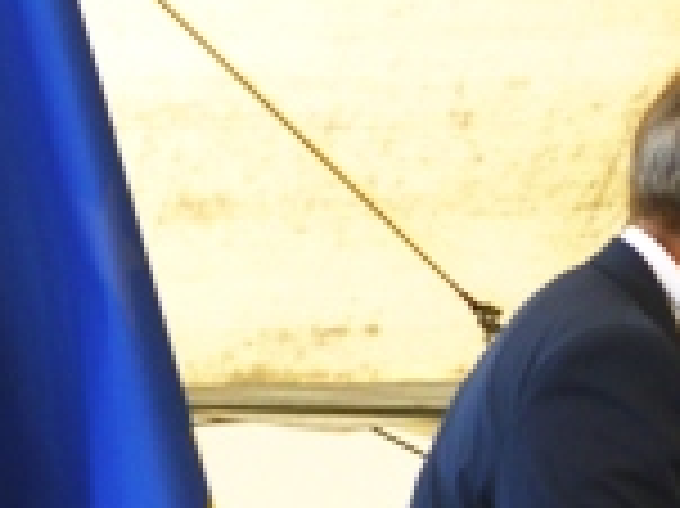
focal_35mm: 341
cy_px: 517
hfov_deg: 5.8
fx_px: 6693
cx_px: 531
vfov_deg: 4.3
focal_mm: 20.6
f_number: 5.6
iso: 100
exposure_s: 1/160
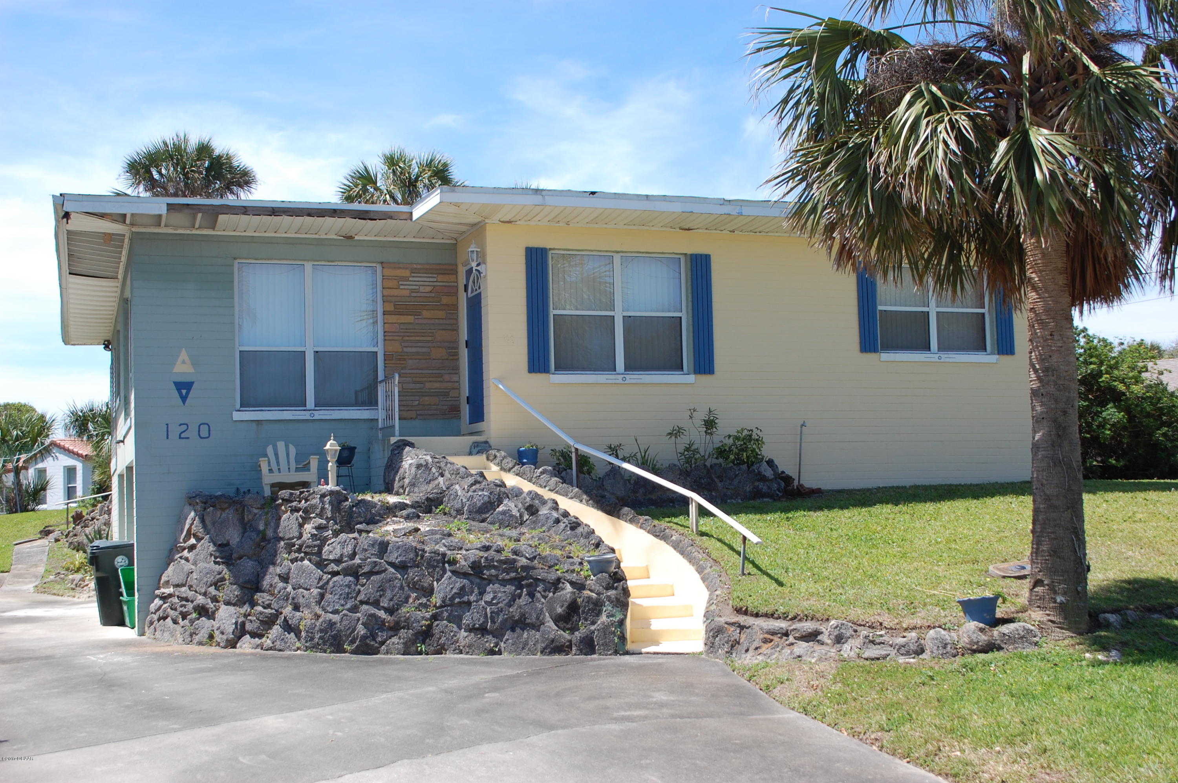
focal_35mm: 42
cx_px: 589
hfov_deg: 46.4
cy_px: 392
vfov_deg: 31.8
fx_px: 1373
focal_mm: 28
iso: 200
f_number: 9
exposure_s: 1/250
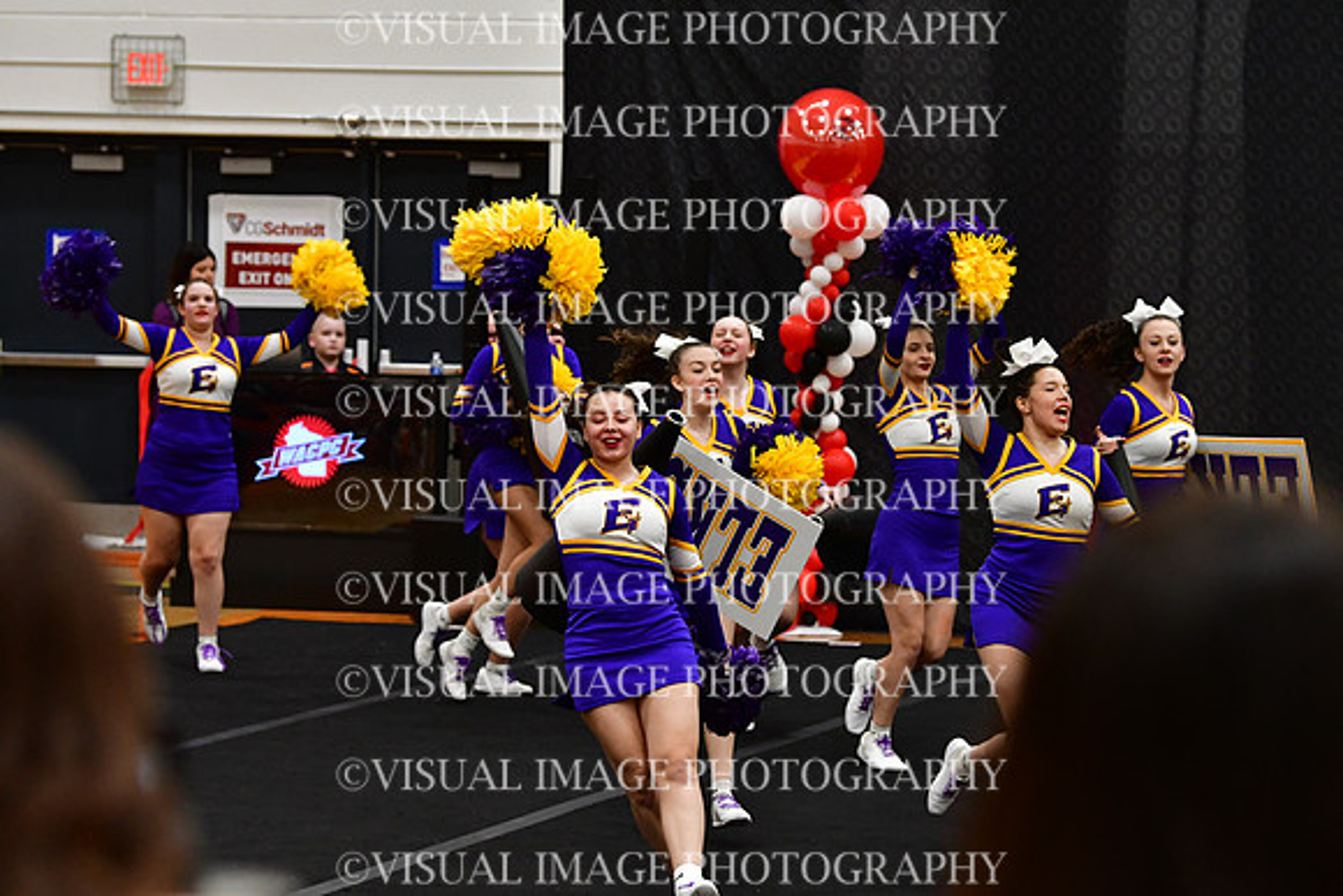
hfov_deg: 13.4
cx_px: 672
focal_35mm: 153
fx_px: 5709
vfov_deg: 9.0
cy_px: 448
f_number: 4
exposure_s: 1/500
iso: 4000
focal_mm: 102
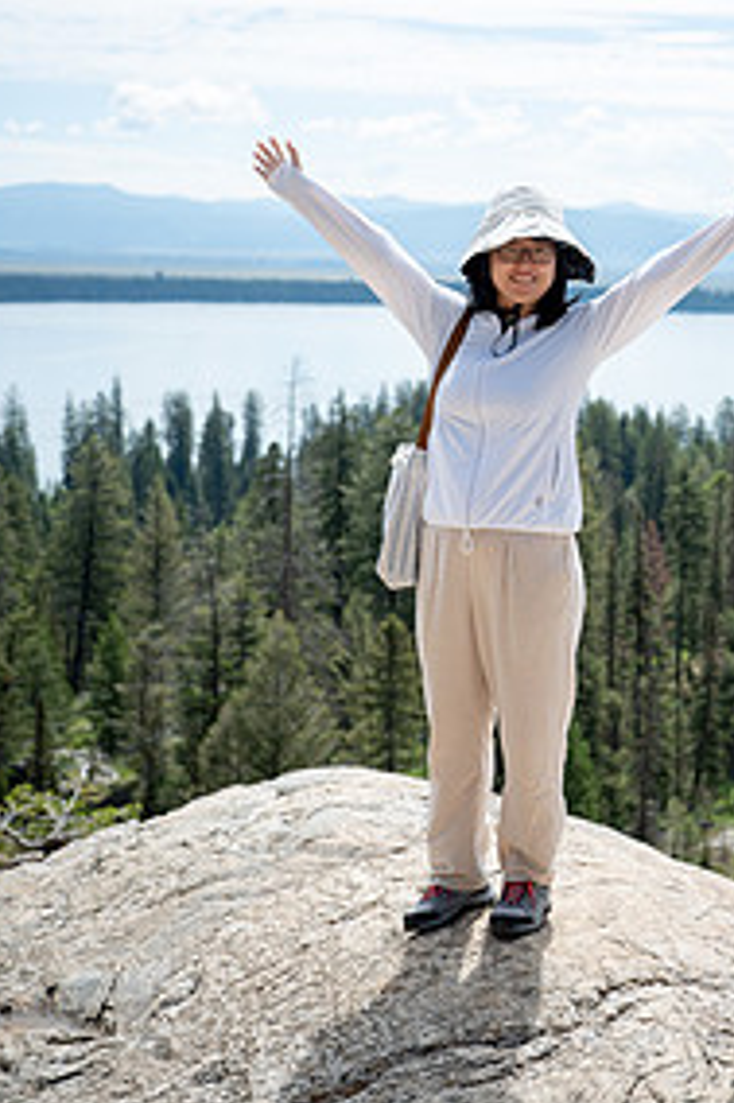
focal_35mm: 57
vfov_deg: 34.6
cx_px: 555
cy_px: 338
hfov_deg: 23.5
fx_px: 1745
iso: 100
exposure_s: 1/1600
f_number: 2.8
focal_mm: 36
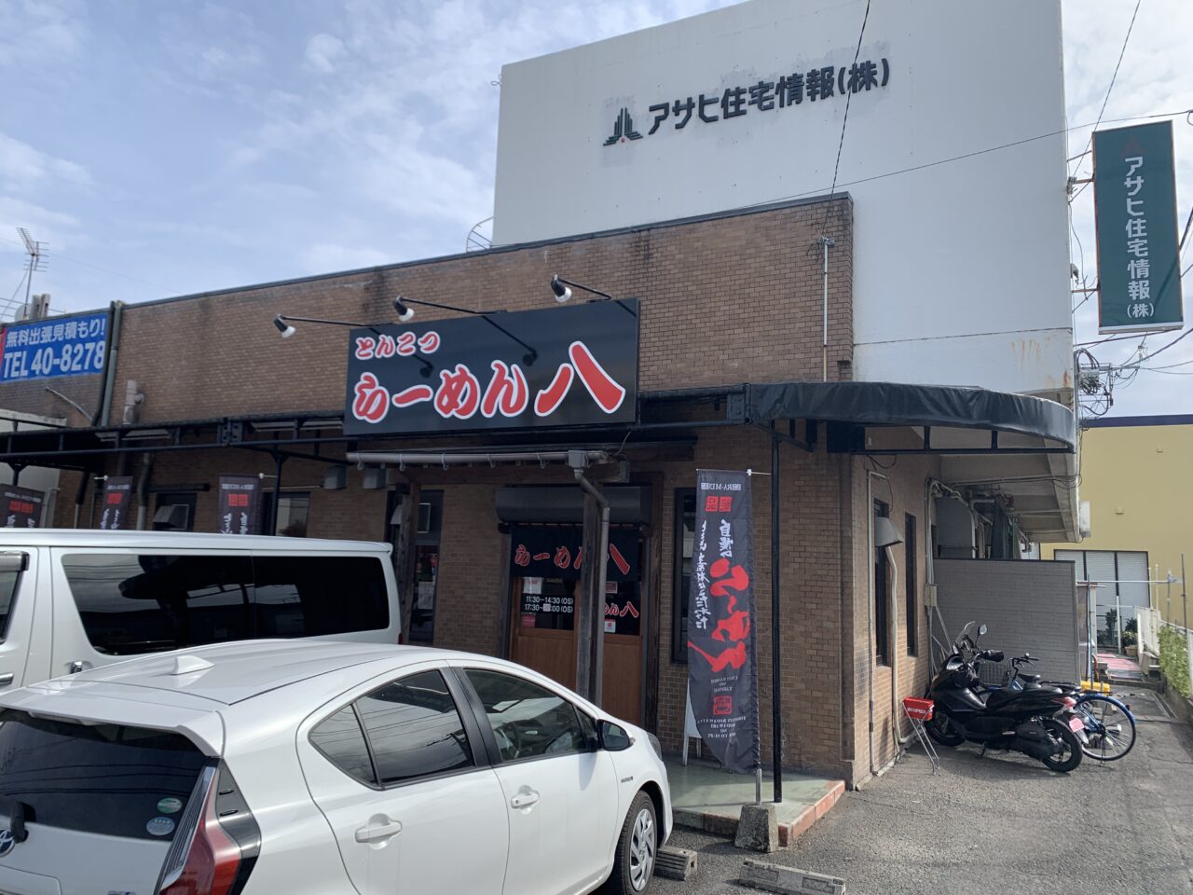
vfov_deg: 53.1
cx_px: 596
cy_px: 448
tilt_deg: +10.0
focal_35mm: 26
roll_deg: -3.5
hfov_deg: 67.3
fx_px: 896
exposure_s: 1/1634
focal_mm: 4.25
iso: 25
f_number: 1.8
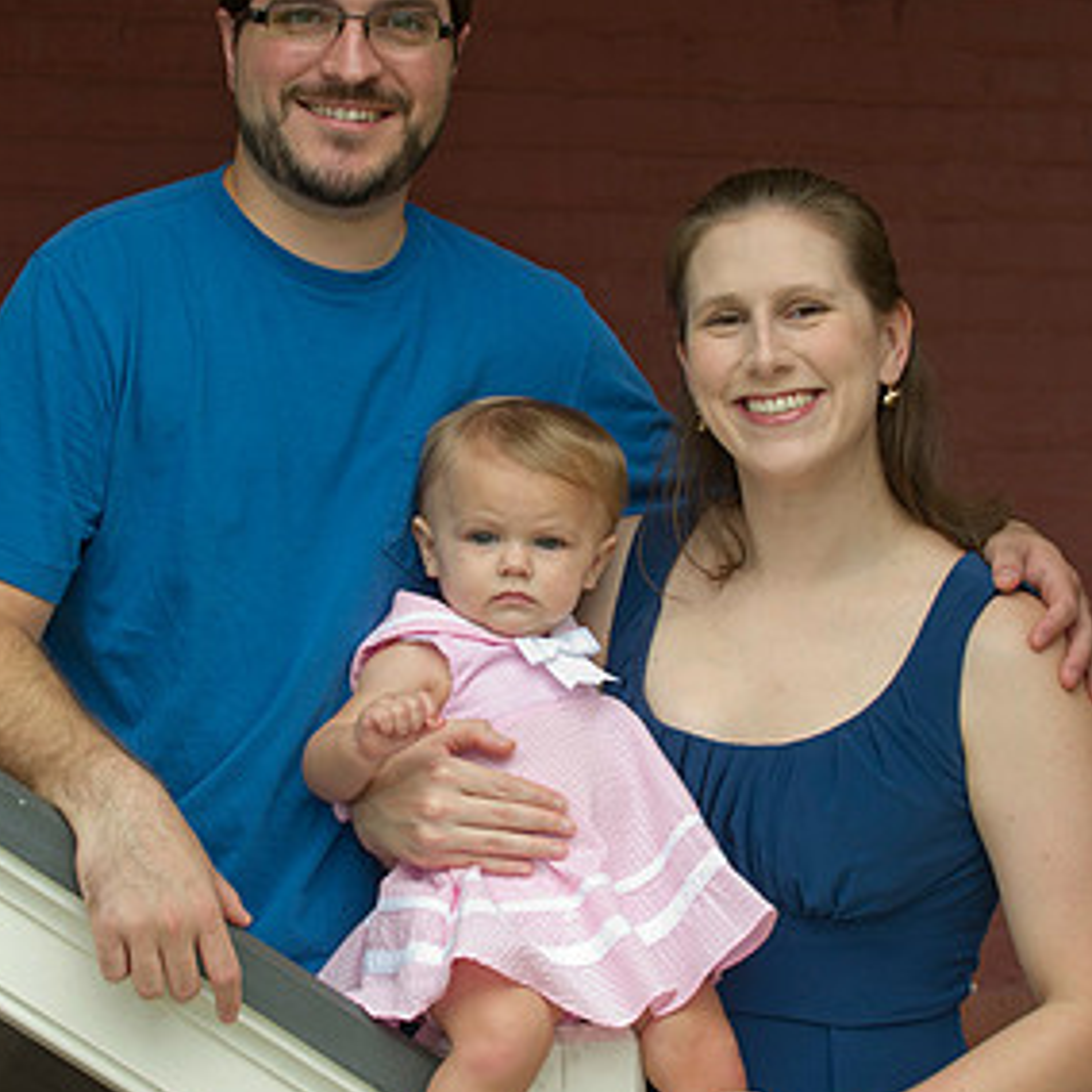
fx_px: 4961
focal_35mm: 139
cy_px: 538
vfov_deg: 12.6
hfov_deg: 12.6
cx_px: 531
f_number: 5
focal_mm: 80
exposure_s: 1/125
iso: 400
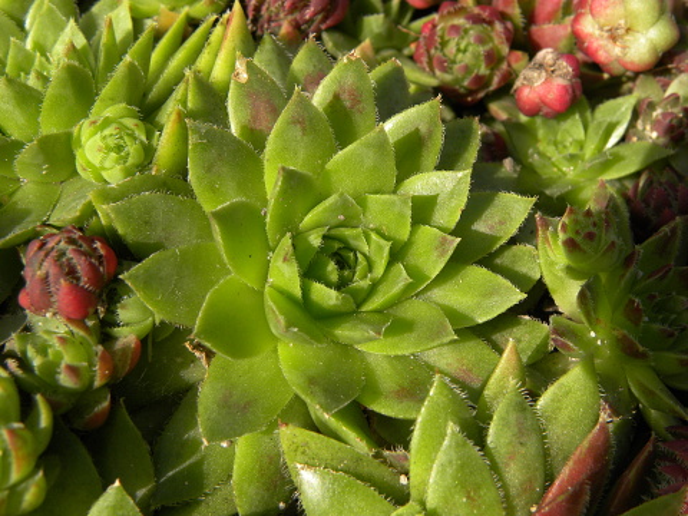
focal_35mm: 52
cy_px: 258
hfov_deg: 36.8
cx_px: 344
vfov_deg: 28.0
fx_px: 1034
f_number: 5
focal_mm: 9.2
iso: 100
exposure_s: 1/400
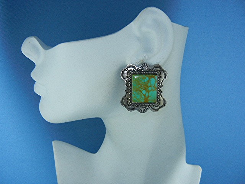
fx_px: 276
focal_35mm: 39
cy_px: 92
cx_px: 122
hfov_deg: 47.9
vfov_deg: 36.8
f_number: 3.7
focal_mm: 7.1
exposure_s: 1/31.6
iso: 160
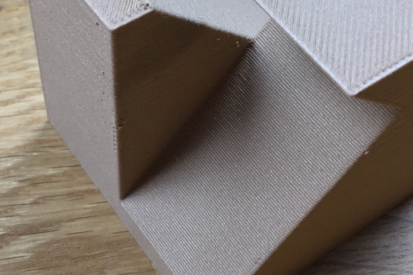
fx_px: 849
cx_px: 204
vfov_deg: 18.3
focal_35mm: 74
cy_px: 59
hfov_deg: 27.3
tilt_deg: -52.9
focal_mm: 3.3
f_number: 2.4
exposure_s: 1/33
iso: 64
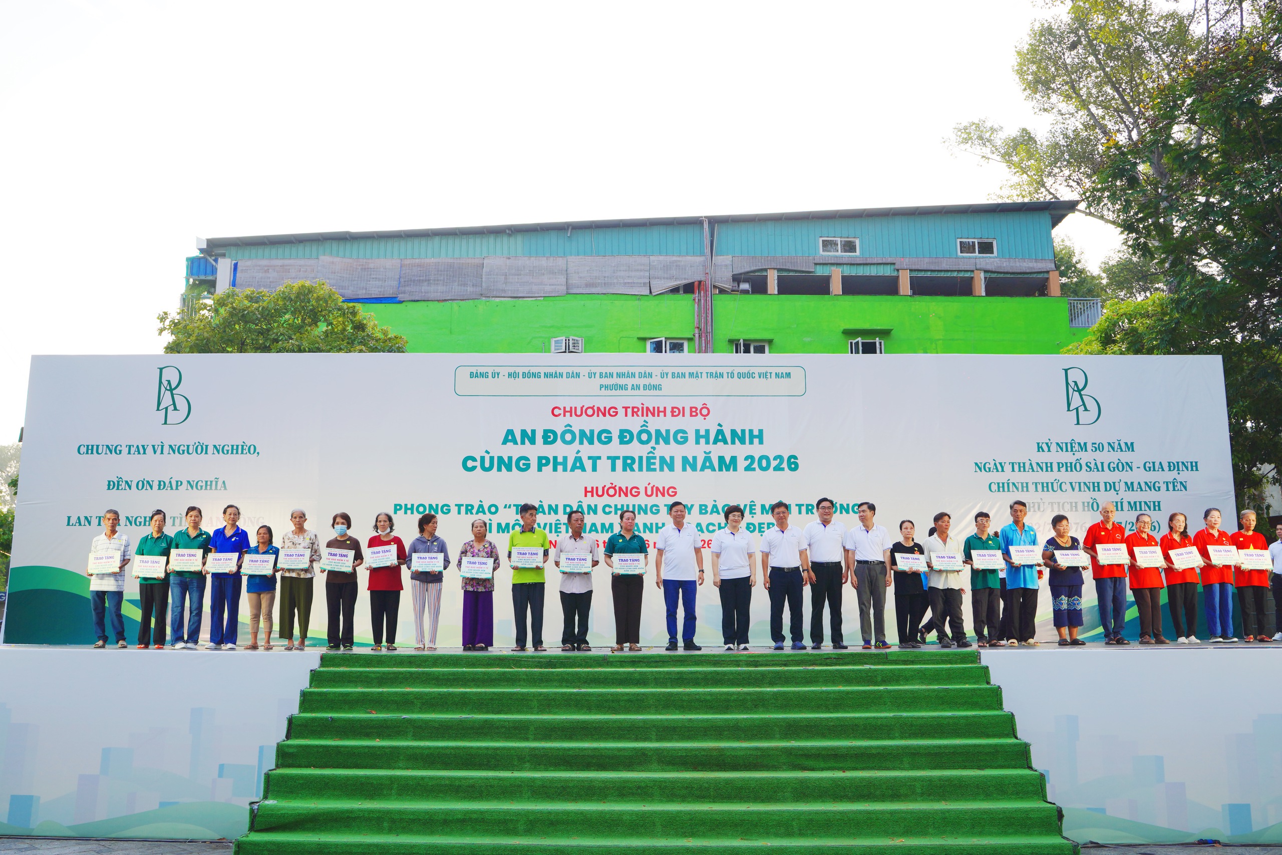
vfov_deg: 43.6
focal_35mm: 30
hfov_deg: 61.9
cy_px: 428
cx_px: 641
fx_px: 1068
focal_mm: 30
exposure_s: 1/200
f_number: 4
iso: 125
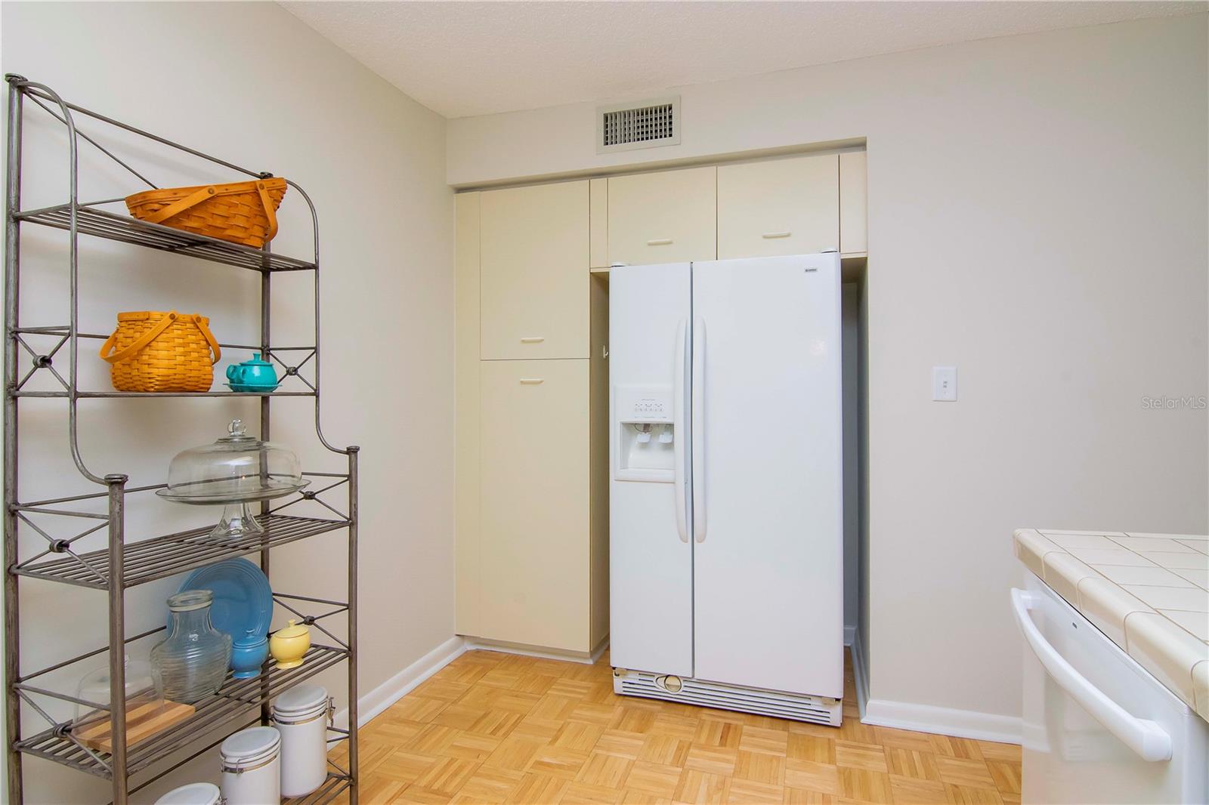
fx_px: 554
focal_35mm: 16
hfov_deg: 95.0
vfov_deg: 72.0
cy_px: 402
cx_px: 604
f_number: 13
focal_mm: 11
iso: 800
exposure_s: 1/50
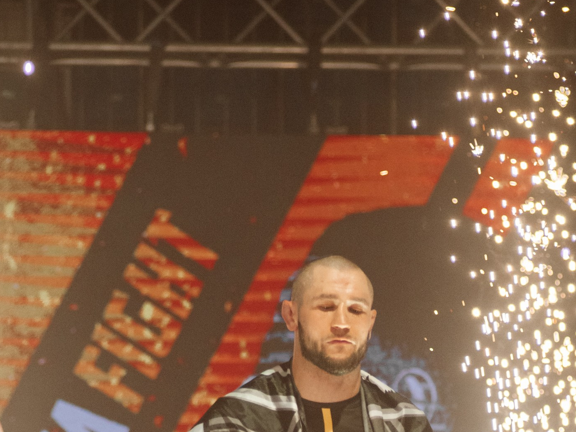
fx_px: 5457
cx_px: 375
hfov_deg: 6.0
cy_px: 691
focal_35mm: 328
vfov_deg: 4.5
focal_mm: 135
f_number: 4
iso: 1250
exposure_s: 1/640
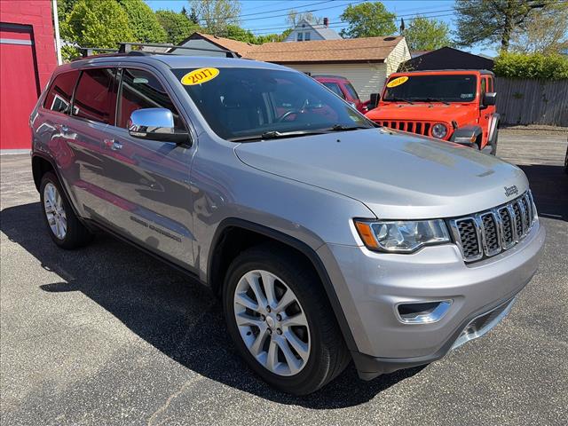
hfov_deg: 67.3
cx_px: 284
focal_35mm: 26
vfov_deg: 53.1
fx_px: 427
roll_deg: +0.5
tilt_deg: -14.7
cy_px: 213
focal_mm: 5.96
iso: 64
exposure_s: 1/2639
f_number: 1.6
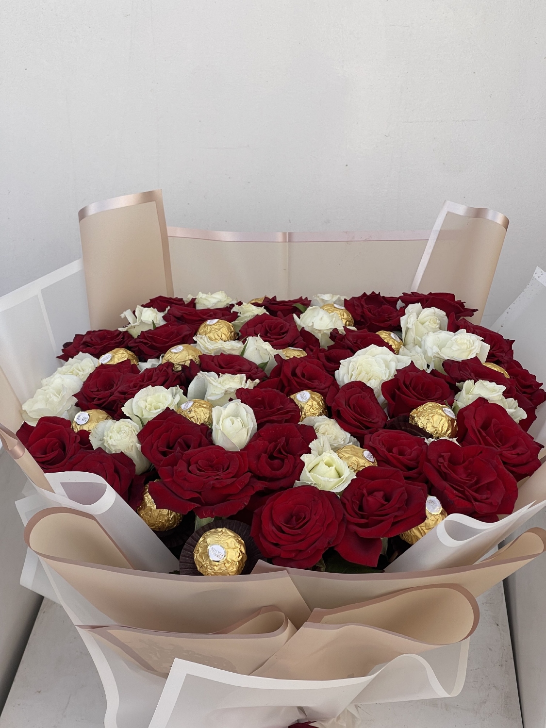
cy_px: 364
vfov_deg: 30.3
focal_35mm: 64
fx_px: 1346
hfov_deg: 22.9
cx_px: 273
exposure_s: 1/541
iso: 20
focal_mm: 7.5
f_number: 2.2
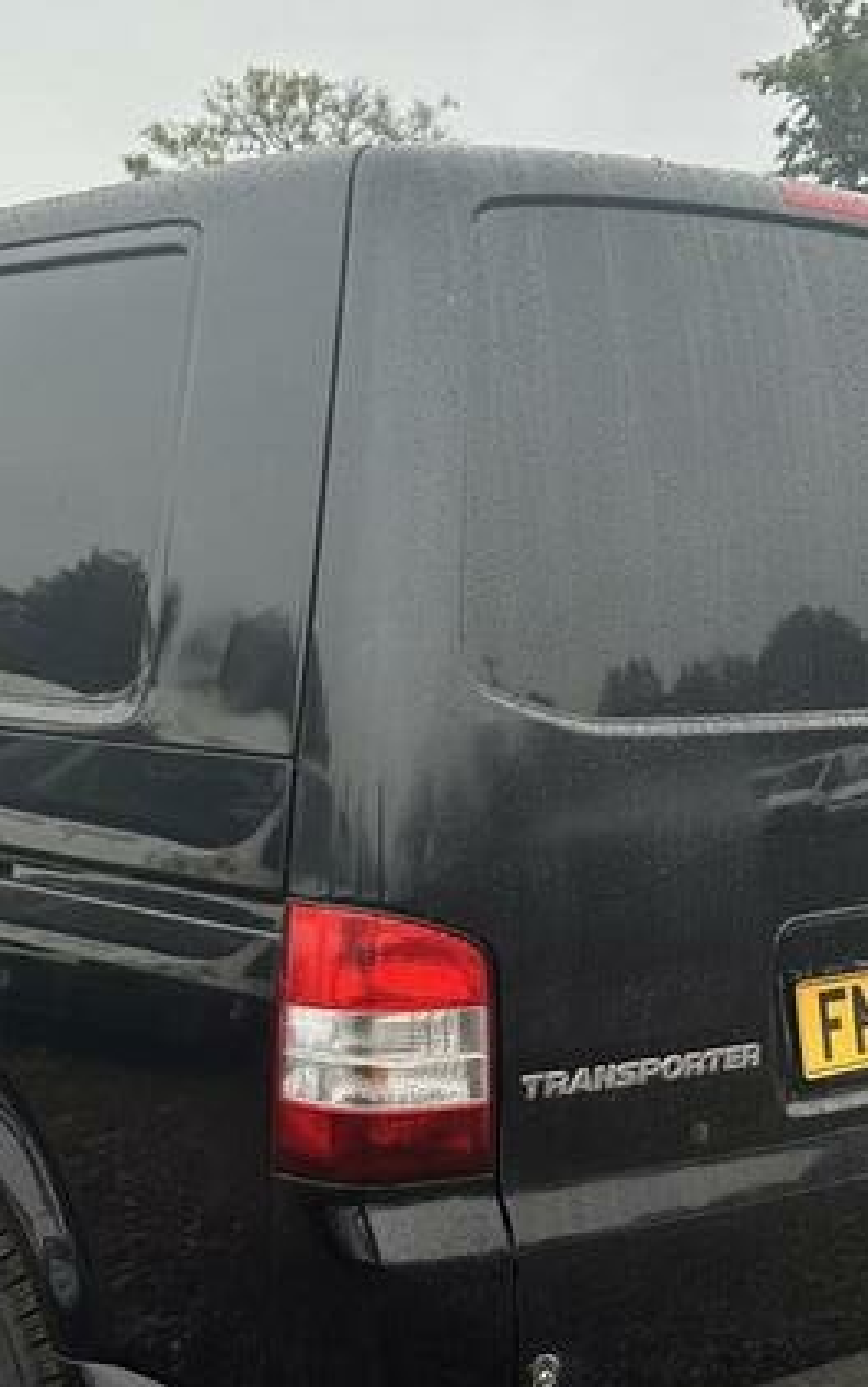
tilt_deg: -7.6
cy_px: 786
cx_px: 204
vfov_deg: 37.5
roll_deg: -0.9
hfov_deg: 23.7
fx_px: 2042
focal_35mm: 54
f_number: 1.78
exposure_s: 1/319
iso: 80
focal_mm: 6.86
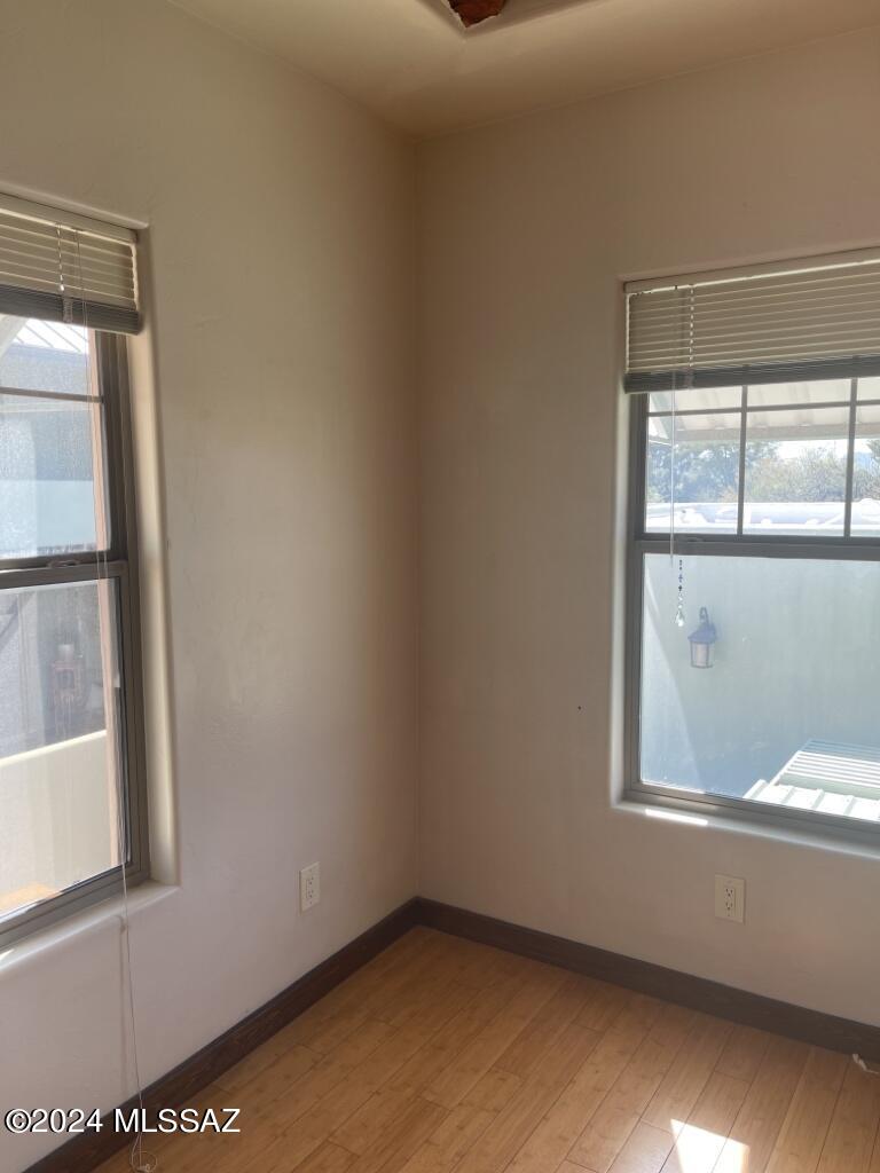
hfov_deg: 53.1
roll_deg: +1.8
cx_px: 440
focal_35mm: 26
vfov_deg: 67.3
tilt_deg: -6.6
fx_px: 881
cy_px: 586
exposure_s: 1/184
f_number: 1.6
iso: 40
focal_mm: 5.1
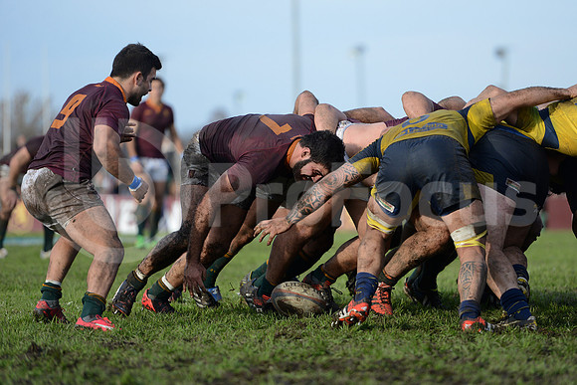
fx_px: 3206
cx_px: 288
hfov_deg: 10.3
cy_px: 192
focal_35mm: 200
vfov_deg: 6.9
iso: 500
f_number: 2.8
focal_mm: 200
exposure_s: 1/2500
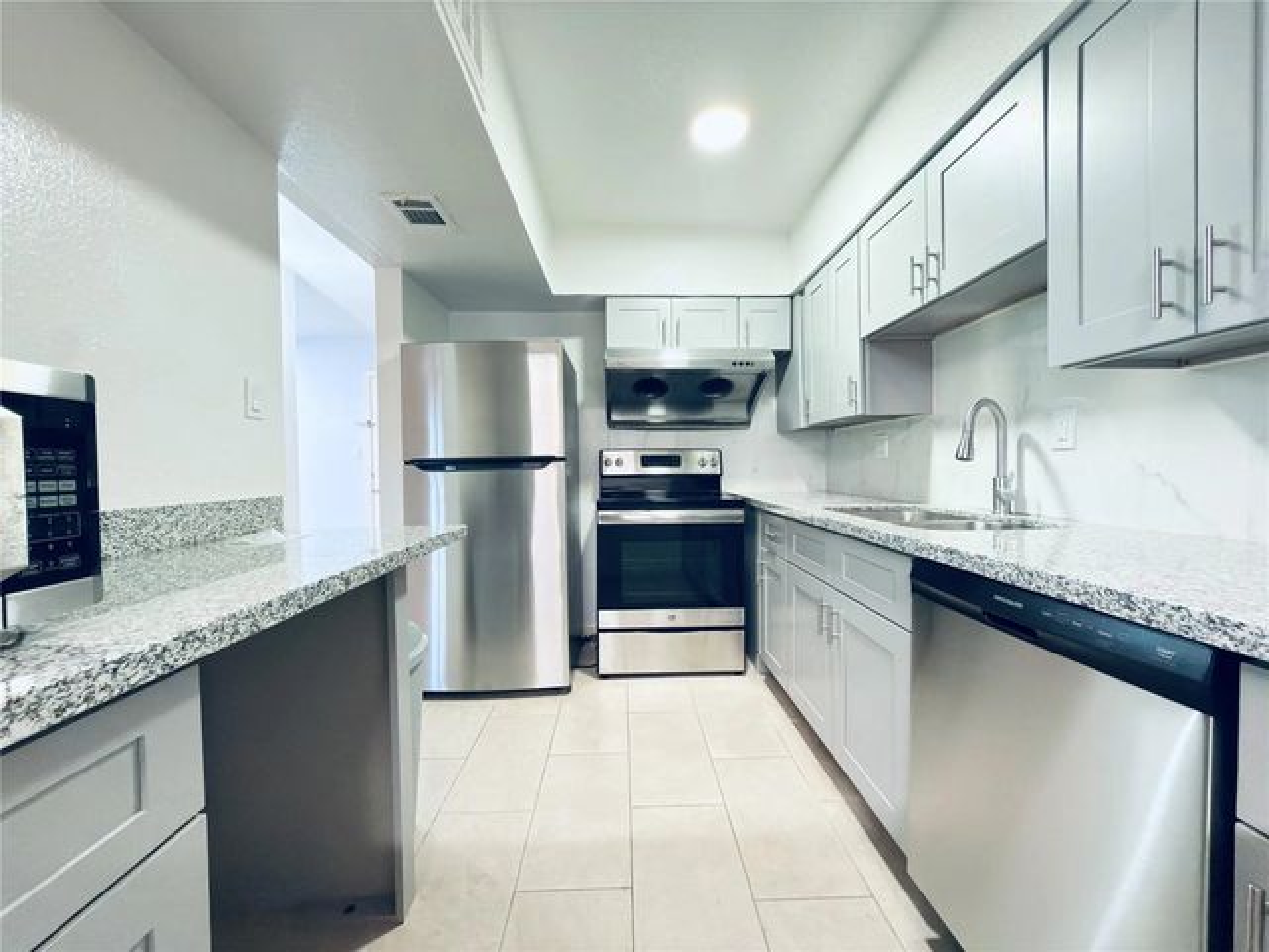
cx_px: 634
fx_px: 513
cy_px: 476
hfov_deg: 102.1
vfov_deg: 85.7
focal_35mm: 14
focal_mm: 2.22
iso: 320
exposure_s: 1/24
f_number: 2.2
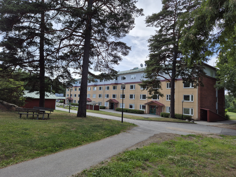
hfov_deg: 73.9
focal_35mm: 23
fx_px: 157
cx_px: 118
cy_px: 88
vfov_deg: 58.9
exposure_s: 1/1480
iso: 25
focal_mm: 5.4
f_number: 1.8
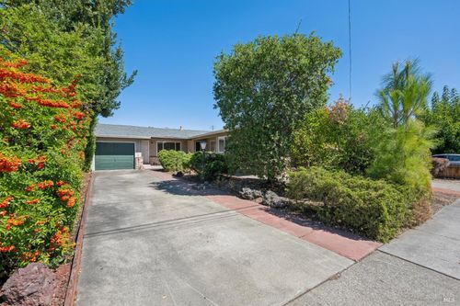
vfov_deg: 73.7
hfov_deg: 96.8
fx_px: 204
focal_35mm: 16
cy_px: 153
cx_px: 230
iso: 250
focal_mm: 16
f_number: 9
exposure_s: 1/320
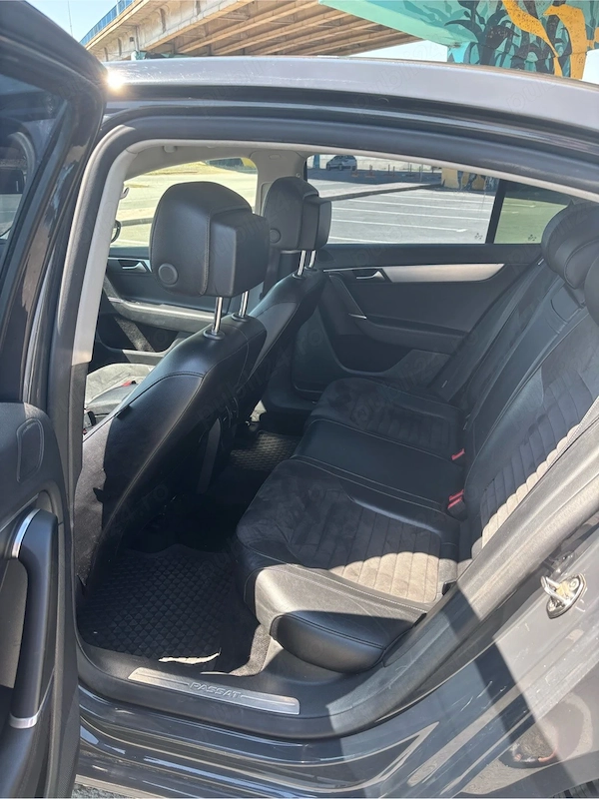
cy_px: 400
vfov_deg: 67.3
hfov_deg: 53.1
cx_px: 300
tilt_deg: -21.6
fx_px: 600
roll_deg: -0.1
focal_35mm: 26
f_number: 1.6
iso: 40
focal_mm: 5.96
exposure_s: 1/182
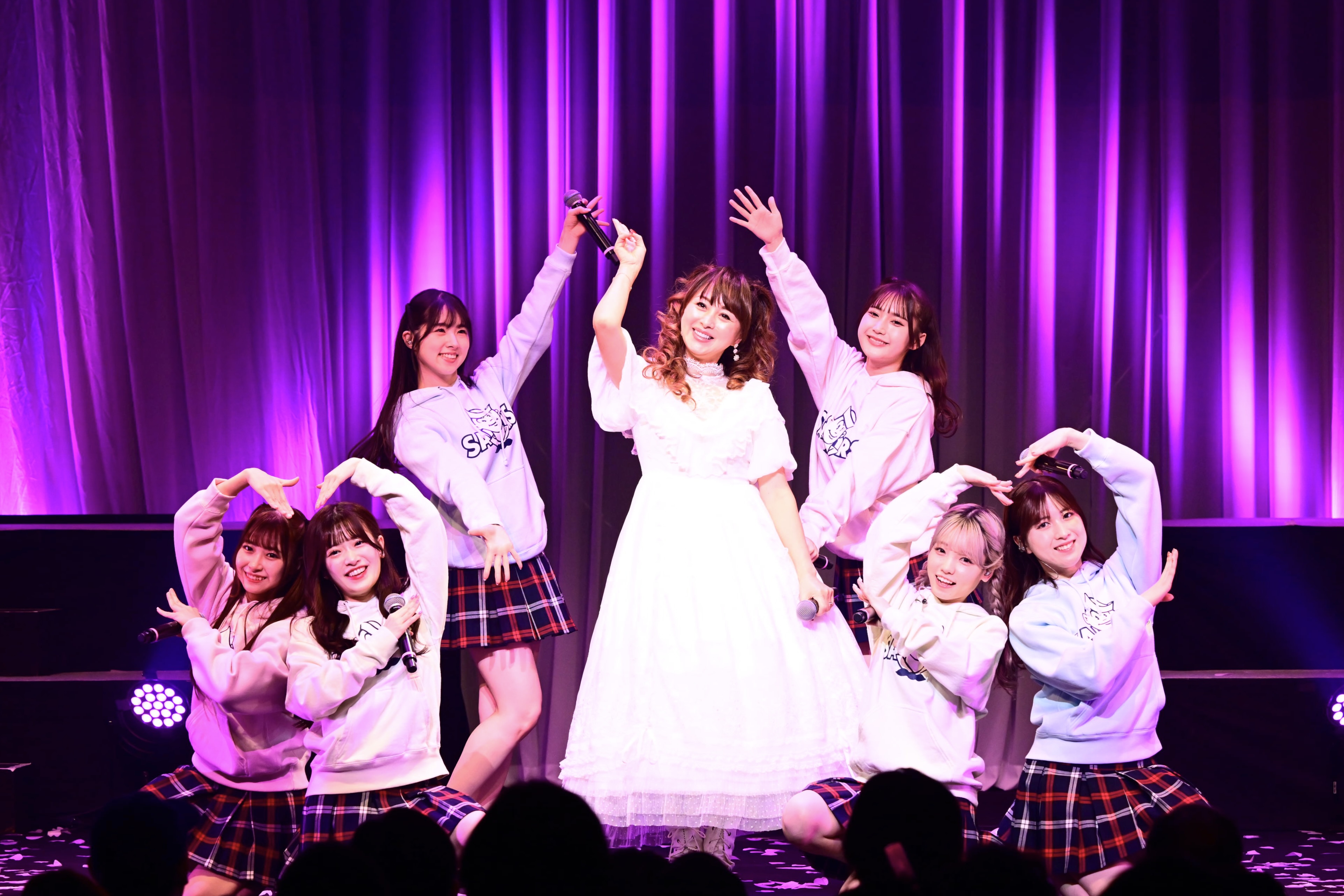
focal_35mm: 155
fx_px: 5786
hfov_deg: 13.2
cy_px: 448
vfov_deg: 8.9
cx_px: 672
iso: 2500
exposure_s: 1/800
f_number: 7.1
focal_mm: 155
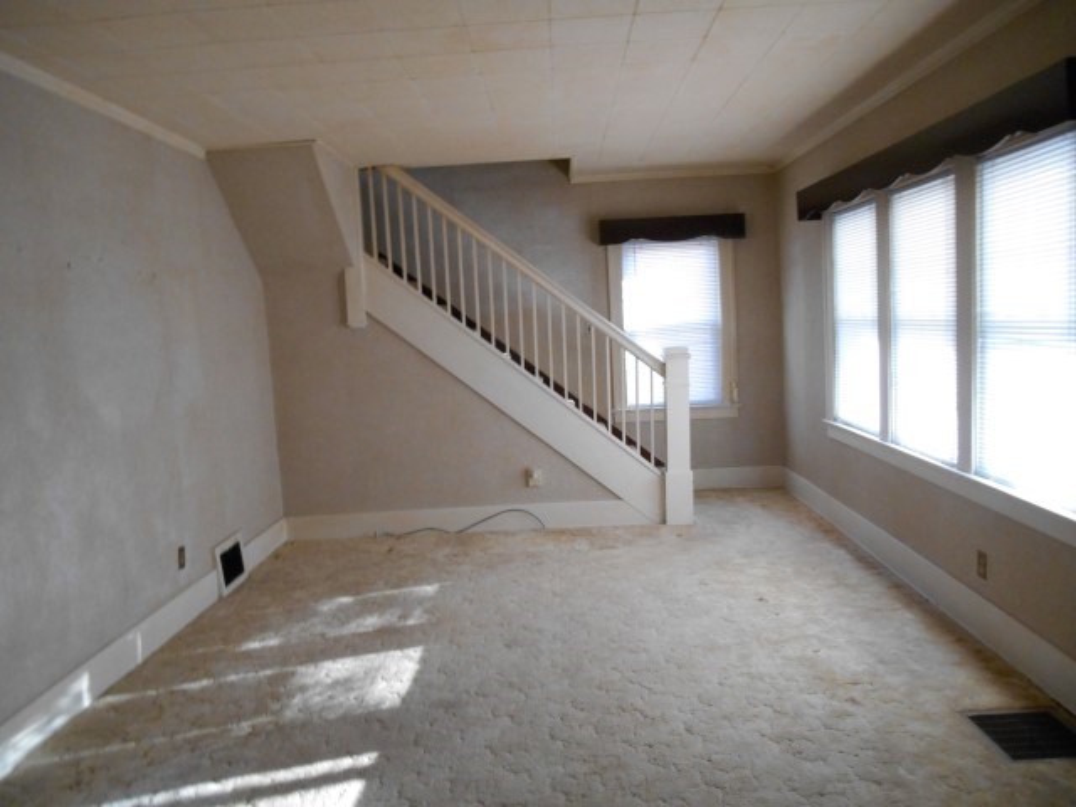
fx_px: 808
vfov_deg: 53.1
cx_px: 538
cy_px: 404
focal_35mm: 26
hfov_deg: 67.3
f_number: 3.4
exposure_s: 1/30
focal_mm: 4.7
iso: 320
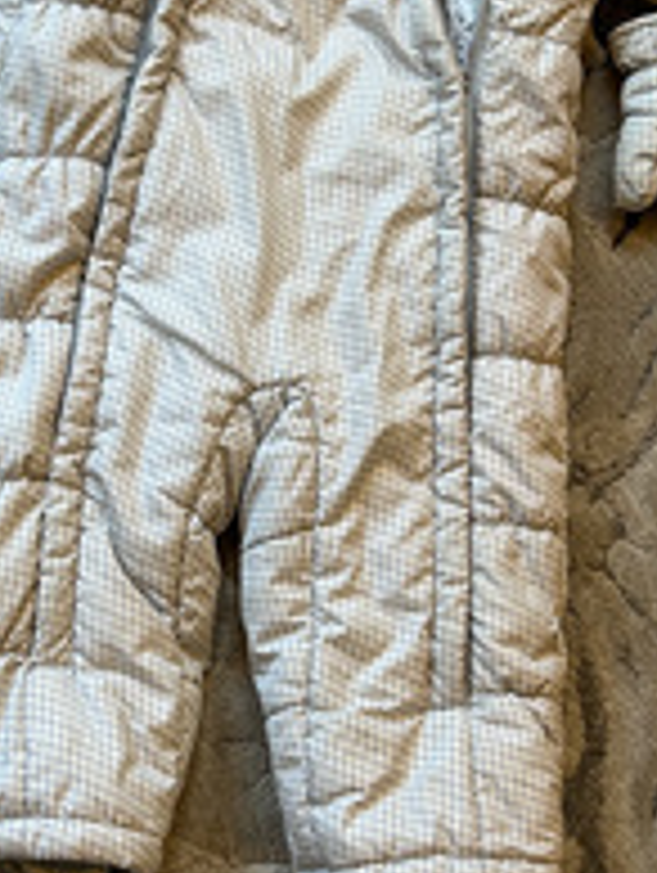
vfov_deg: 28.8
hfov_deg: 22.0
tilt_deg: -77.8
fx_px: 1692
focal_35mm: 67
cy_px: 338
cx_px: 272
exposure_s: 1/50
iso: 125
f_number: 1.5
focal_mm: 5.7
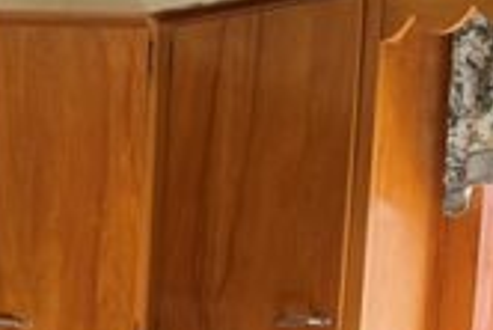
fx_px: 1645
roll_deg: -0.7
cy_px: 696
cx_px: -83
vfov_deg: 10.4
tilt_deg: -9.3
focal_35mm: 120
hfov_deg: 16.4
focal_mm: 6.76
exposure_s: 1/198
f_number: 1.78
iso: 125
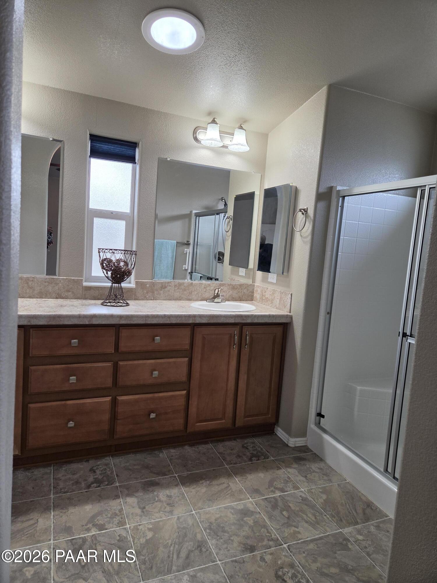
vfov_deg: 73.9
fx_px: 387
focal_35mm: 23
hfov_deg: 58.9
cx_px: 218
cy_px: 292
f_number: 1.8
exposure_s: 1/120
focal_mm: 5.4
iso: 80
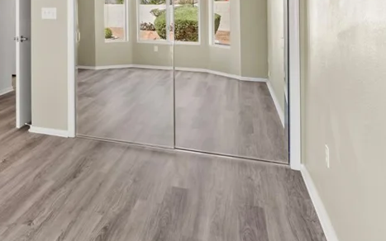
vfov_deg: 31.3
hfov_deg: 47.4
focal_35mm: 38
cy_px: 5
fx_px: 400
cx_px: 54
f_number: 8
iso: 320
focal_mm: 17
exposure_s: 1/13
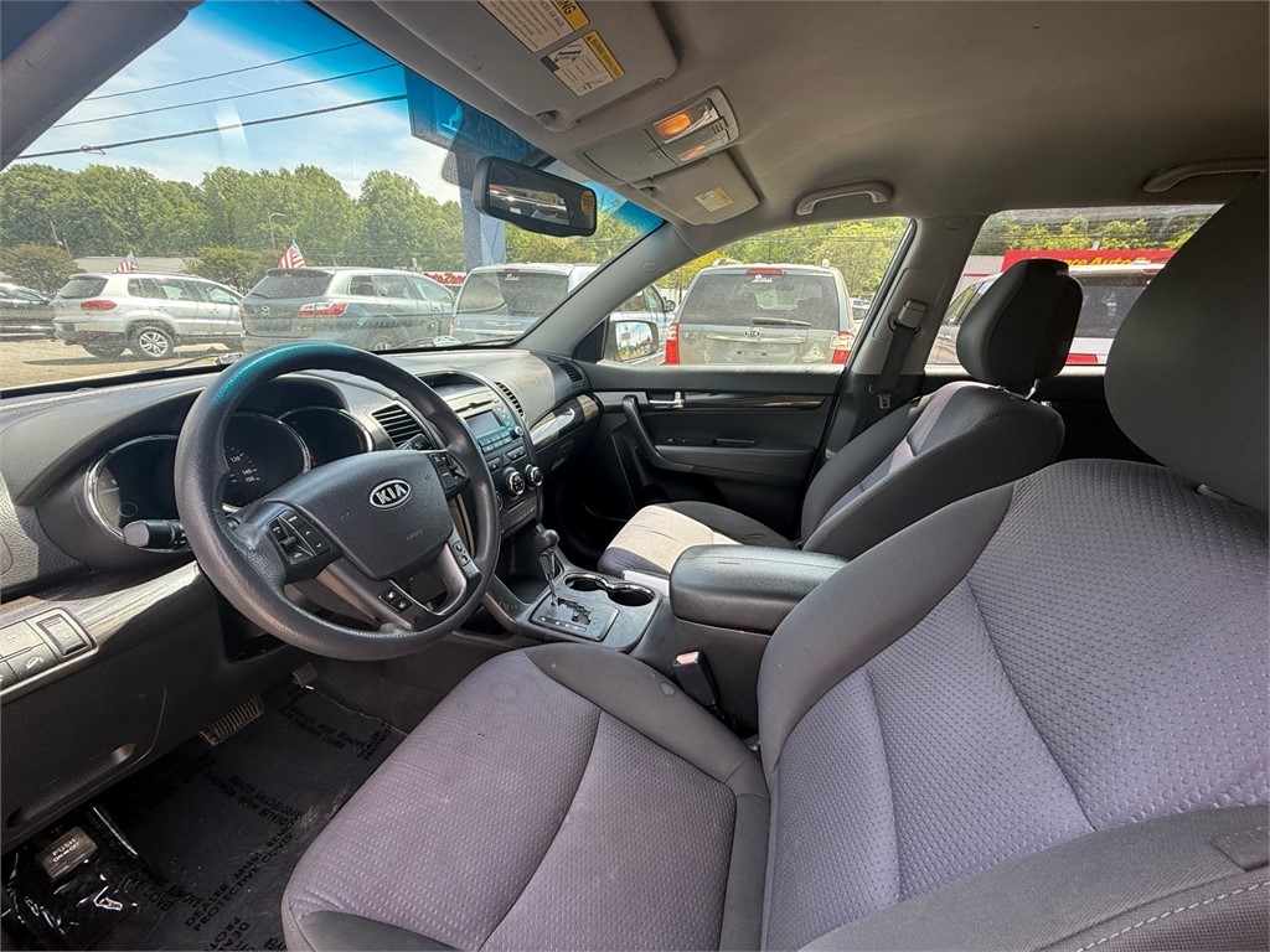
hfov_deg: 102.1
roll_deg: -1.6
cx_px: 635
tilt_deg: -20.5
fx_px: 514
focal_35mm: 14
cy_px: 476
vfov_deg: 85.7
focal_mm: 2.22
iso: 64
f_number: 2.2
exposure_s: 1/198
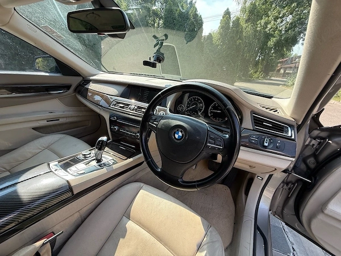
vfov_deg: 85.7
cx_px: 170
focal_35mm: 14
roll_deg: -3.9
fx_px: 138
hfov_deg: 102.1
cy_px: 128
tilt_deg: -23.6
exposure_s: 1/213
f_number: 2.2
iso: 64
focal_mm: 2.22
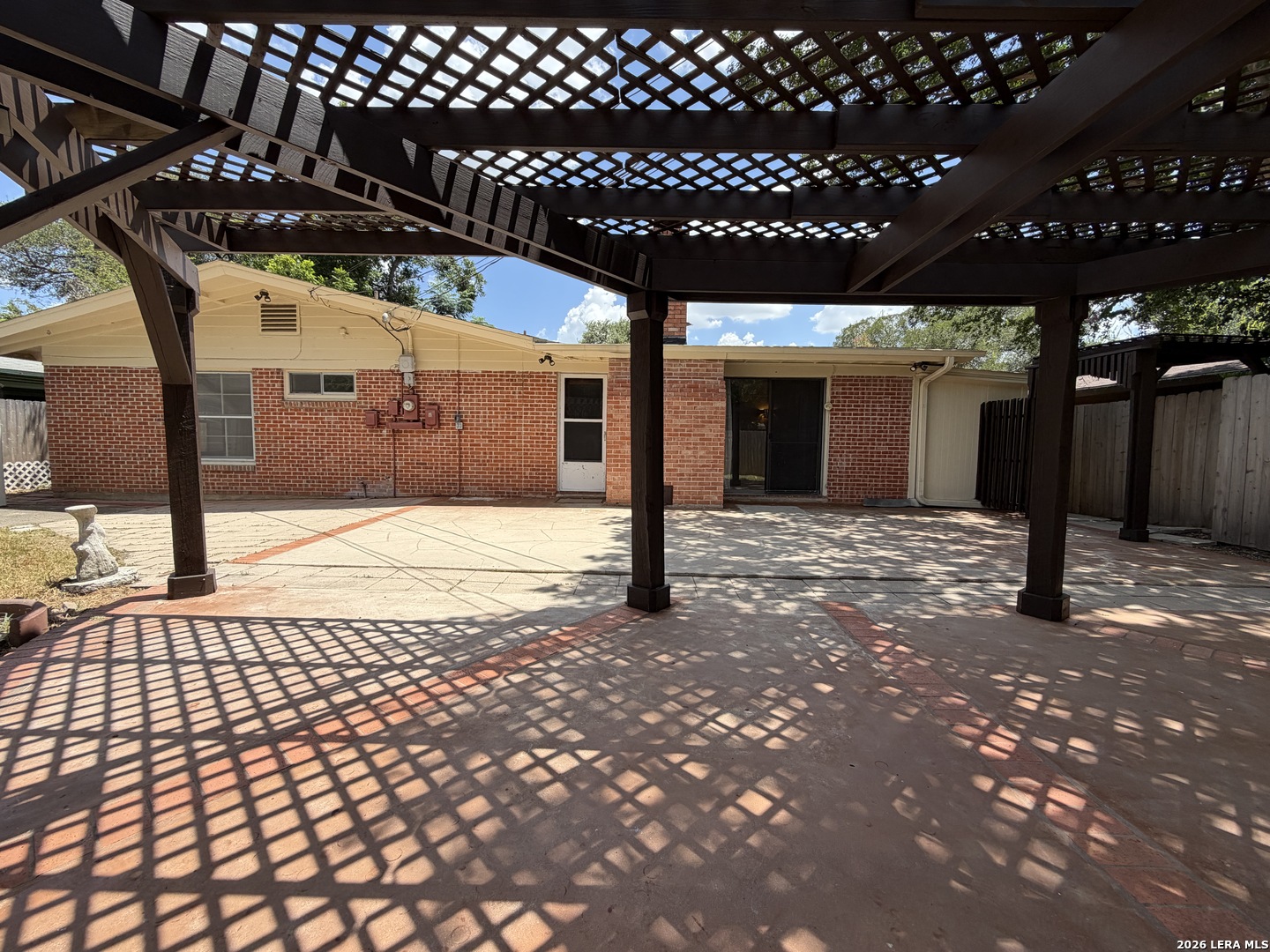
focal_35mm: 14
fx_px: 514
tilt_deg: -4.2
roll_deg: +0.7
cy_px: 476
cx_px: 635
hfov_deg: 102.1
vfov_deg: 85.7
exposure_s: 1/760
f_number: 2.2
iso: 40
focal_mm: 2.22
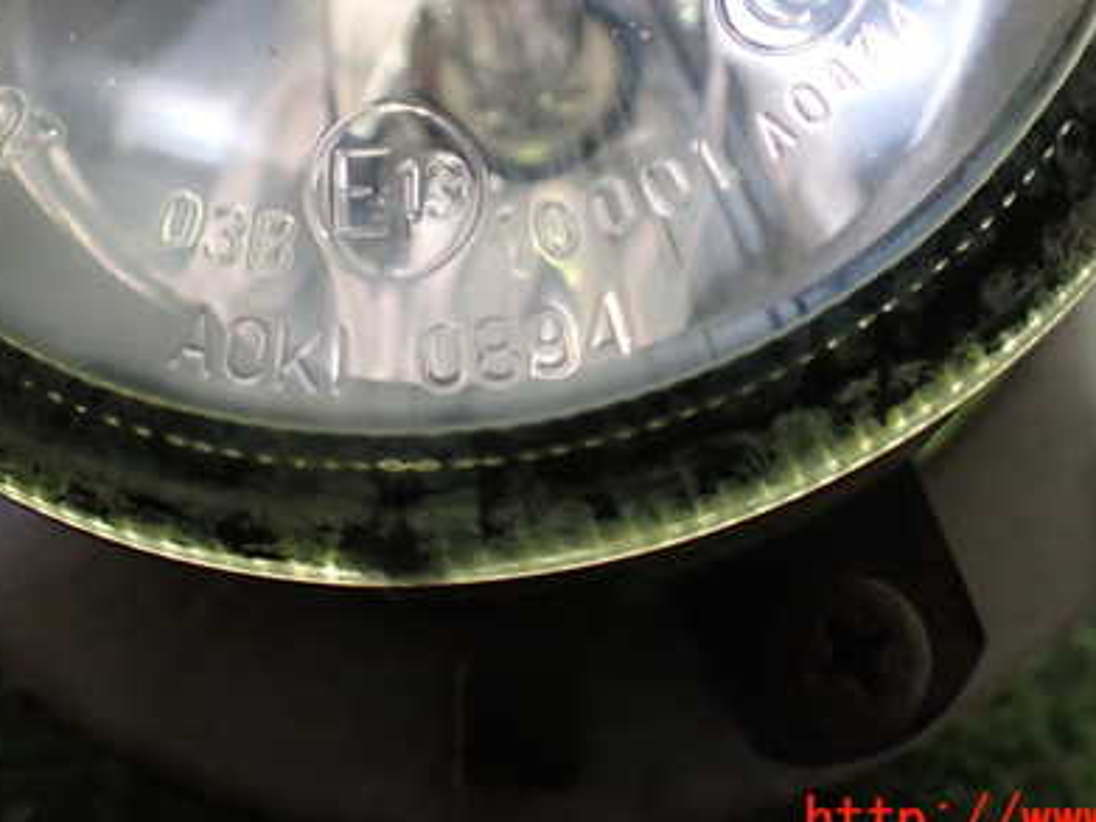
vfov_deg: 31.1
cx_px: 597
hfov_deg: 41.2
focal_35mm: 46
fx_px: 1456
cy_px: 227
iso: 800
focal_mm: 5.4
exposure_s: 1/60
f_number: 2.3
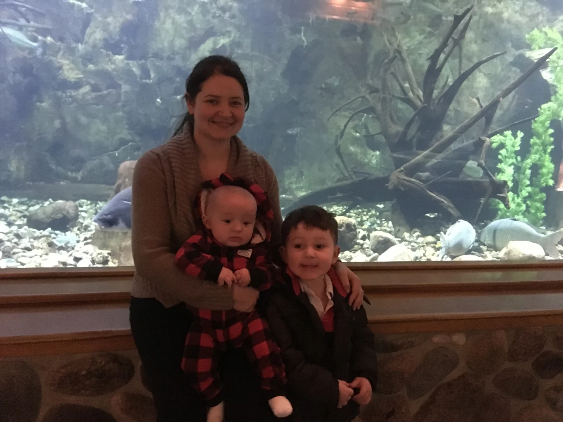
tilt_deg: -11.7
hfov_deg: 61.7
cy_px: 211
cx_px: 282
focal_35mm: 29
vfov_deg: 48.2
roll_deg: -2.1
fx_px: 472
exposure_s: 1/15
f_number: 2.2
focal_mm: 4.15
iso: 1000
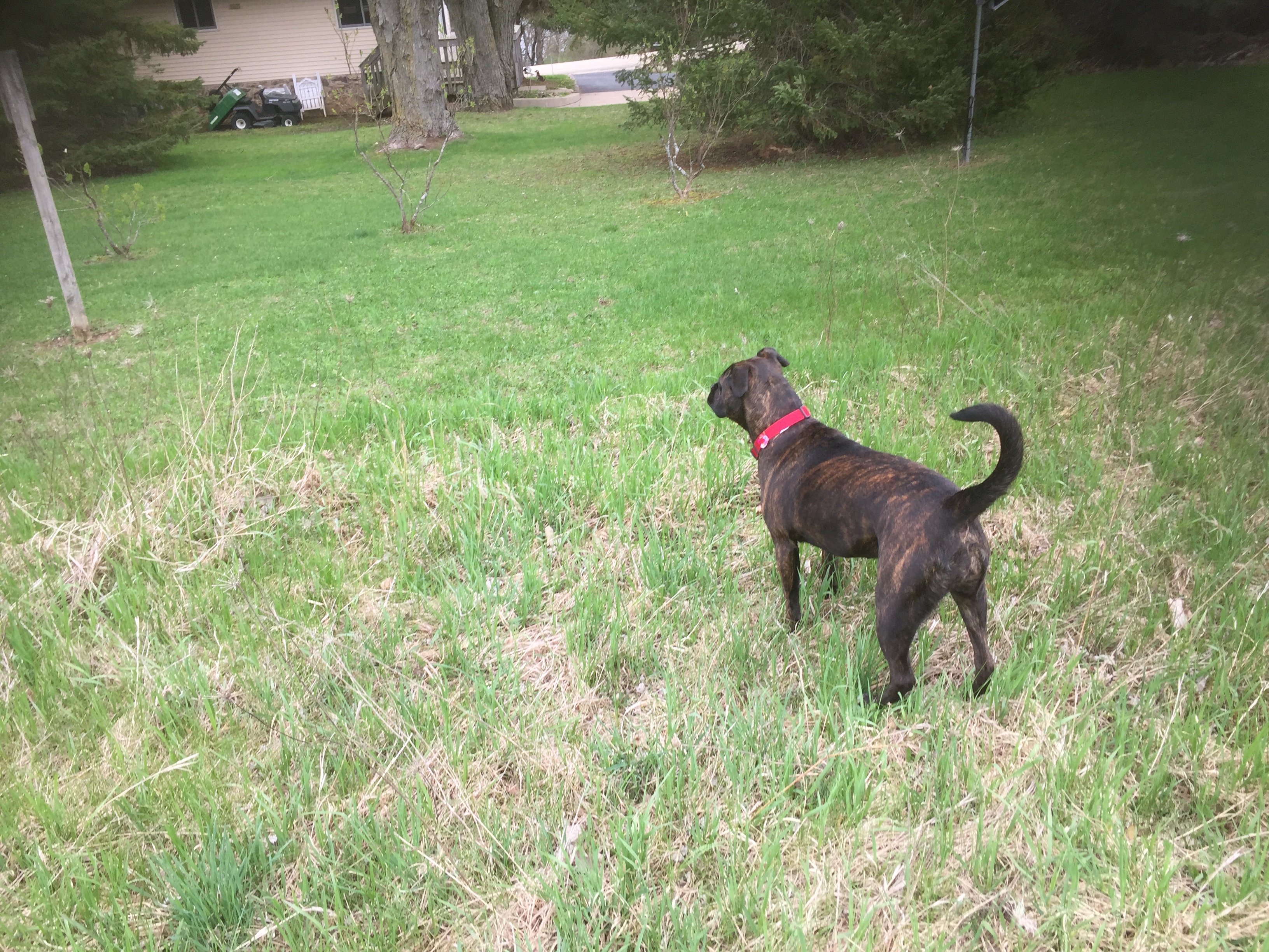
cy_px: 476
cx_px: 634
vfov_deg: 48.2
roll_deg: +2.6
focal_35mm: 29
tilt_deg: -26.6
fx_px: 1063
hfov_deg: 61.7
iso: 32
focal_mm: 4.15
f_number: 2.2
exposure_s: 1/356
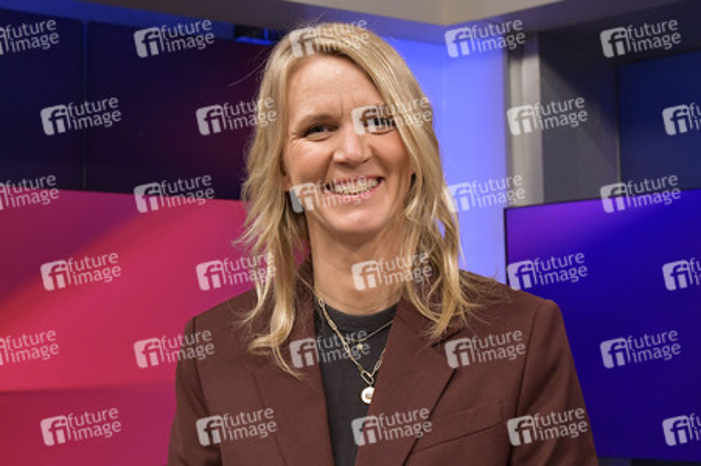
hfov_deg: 54.5
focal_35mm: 35
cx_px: 350
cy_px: 233
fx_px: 681
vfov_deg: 37.8
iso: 2500
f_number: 6.3
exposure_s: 1/200
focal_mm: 35
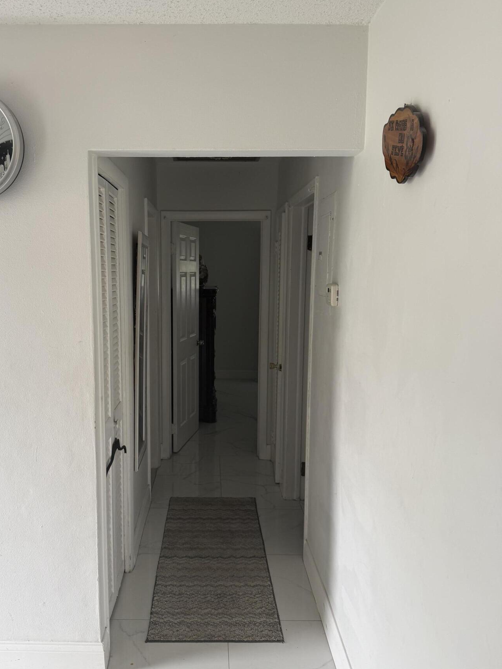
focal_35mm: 28
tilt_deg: -7.8
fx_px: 541
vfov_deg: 63.4
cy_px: 343
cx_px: 210
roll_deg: +2.2
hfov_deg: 49.5
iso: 125
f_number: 1.78
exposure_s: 1/121
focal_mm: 6.76
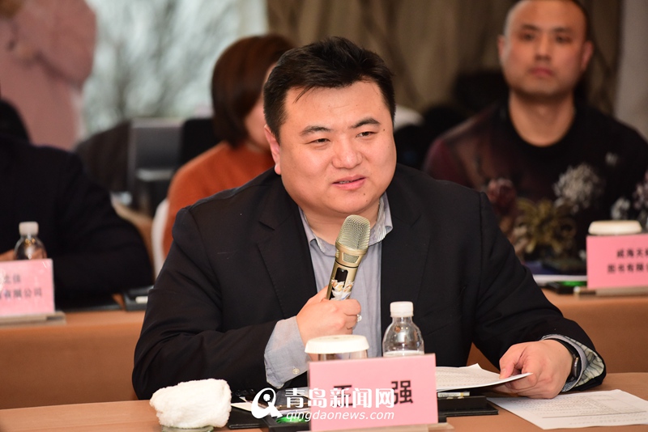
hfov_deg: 11.7
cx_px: 324
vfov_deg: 7.9
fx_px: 3151
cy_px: 216
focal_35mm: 175
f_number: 4
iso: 4000
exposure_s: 1/250
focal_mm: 175
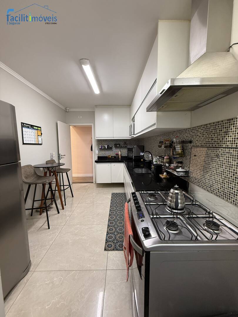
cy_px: 158
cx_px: 119
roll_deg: -0.2
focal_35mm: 14
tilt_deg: -5.5
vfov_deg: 102.1
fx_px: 128
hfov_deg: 85.7
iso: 320
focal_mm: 2.22
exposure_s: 1/60
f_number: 2.2
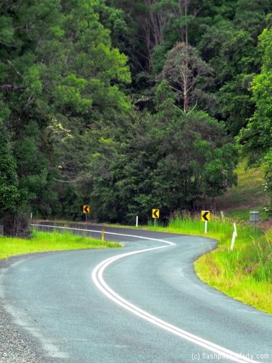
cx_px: 136
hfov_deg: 10.8
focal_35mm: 137
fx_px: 1435
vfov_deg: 14.4
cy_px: 182
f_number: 4.5
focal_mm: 22.5
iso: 400
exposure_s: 1/80
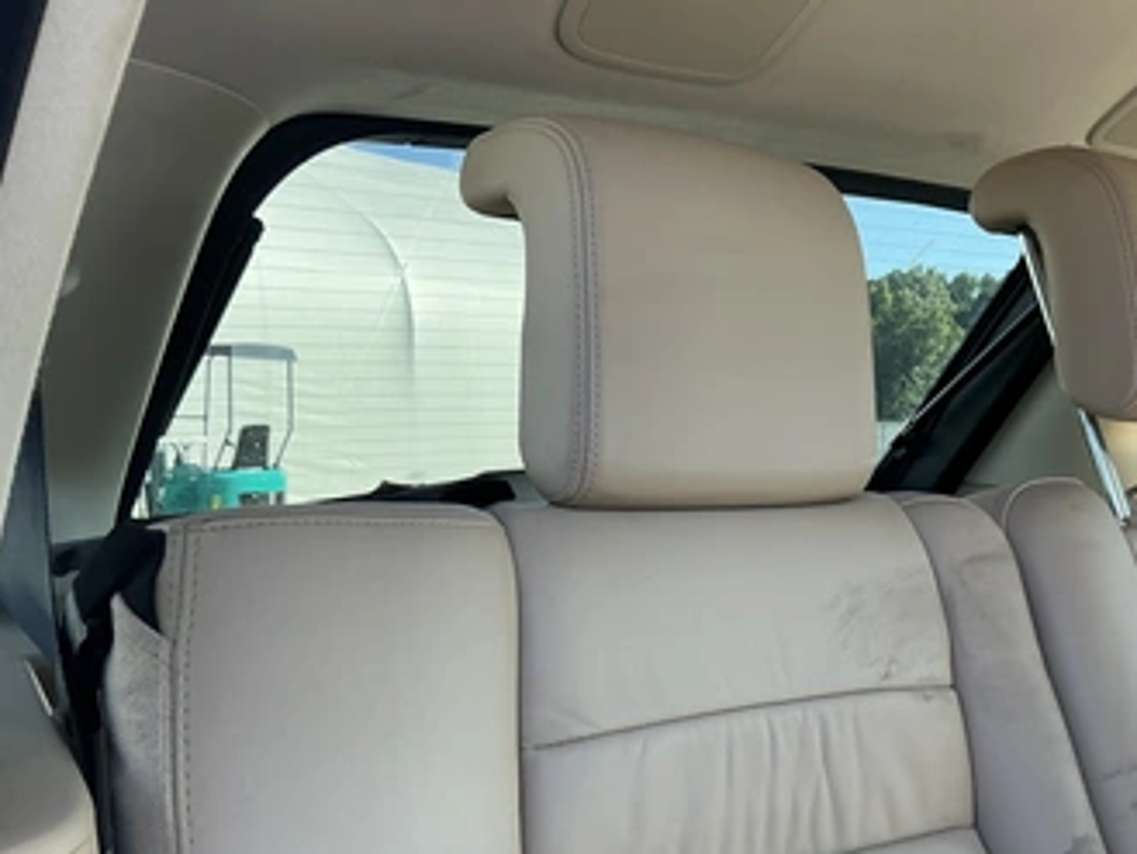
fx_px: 1117
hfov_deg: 53.8
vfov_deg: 41.8
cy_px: 422
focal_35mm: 34
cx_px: 632
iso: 32
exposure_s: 1/122
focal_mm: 3
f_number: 1.8
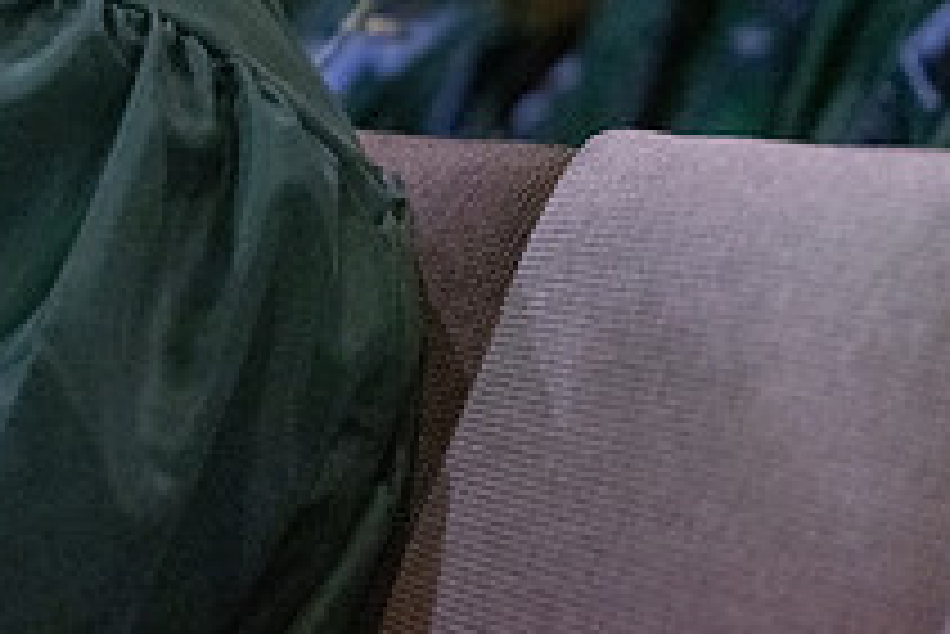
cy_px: -137
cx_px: -293
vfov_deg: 7.1
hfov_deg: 10.5
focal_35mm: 192
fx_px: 5070
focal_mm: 70
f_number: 2.8
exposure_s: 1/320
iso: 20000
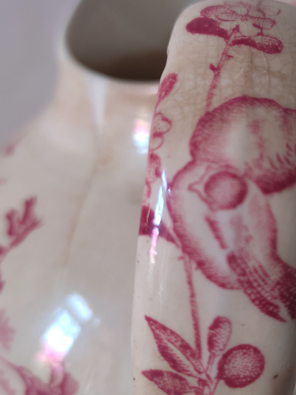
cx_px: 235
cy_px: 198
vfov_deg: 42.1
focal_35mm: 45
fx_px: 513
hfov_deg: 31.4
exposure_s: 1/33
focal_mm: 4.74
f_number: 1.79
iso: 602
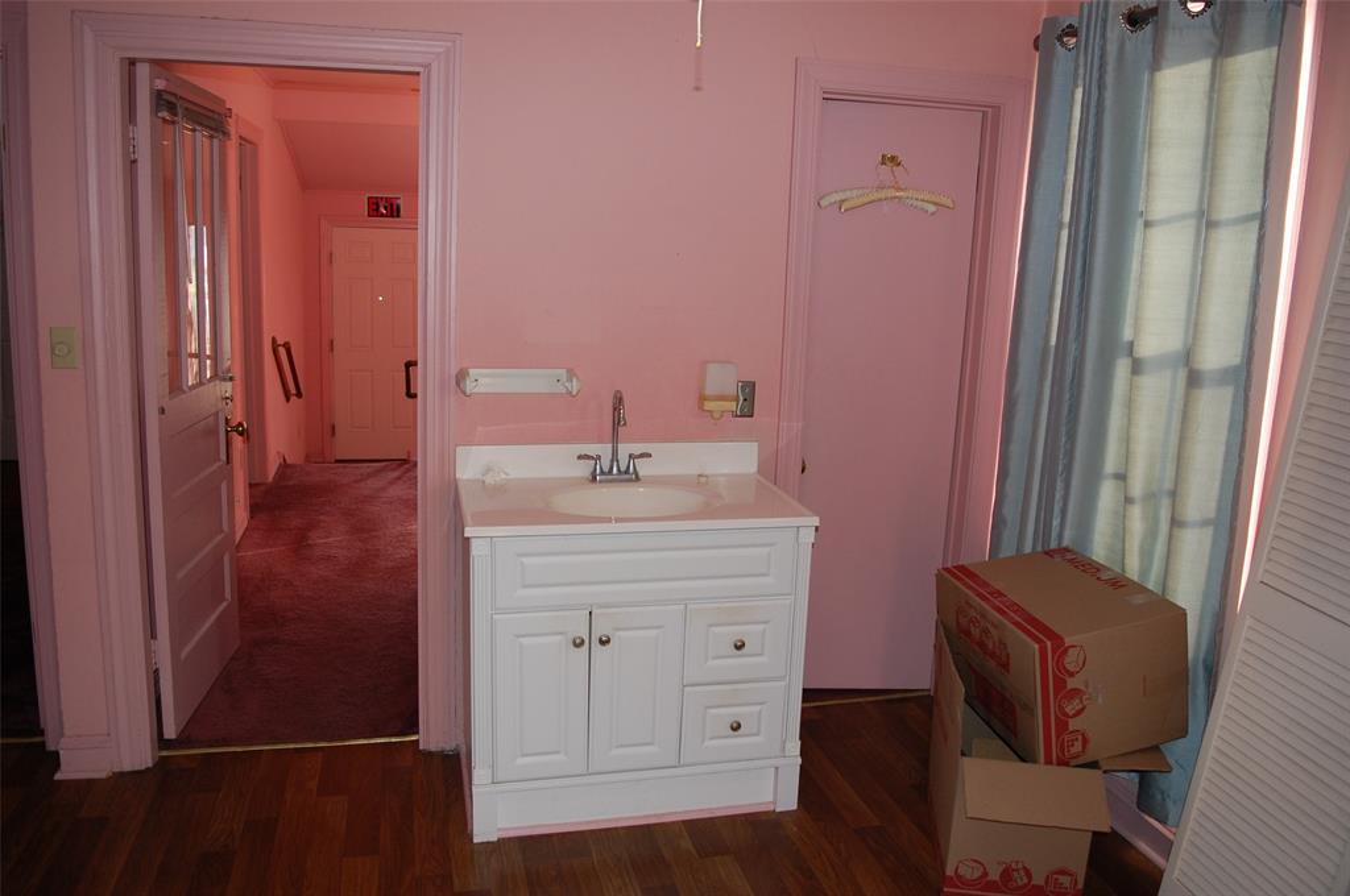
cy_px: 448
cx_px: 675
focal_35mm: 27
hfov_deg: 67.4
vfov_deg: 47.8
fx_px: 1011
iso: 400
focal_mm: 18
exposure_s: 1/60
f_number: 3.5
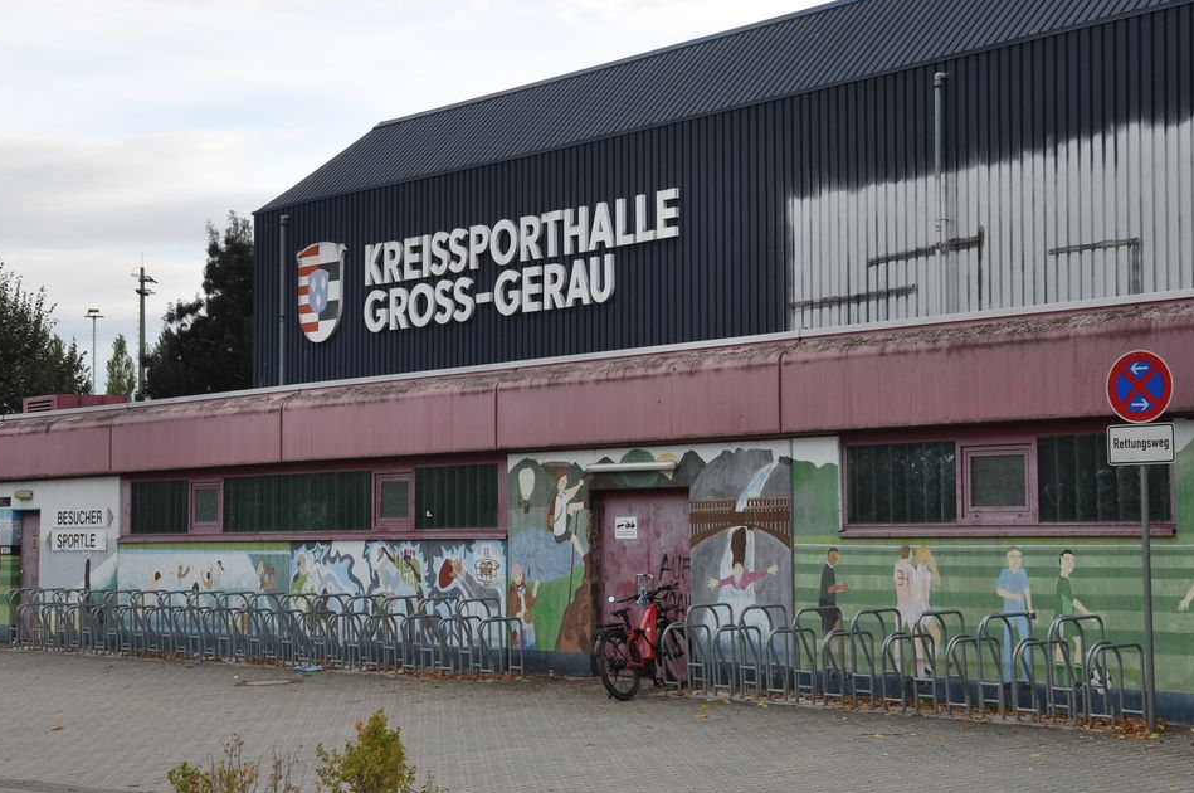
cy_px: 352
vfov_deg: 20.4
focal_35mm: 67
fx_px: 2207
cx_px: 700
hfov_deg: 30.2
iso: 200
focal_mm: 35
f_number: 7.1
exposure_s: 1/200
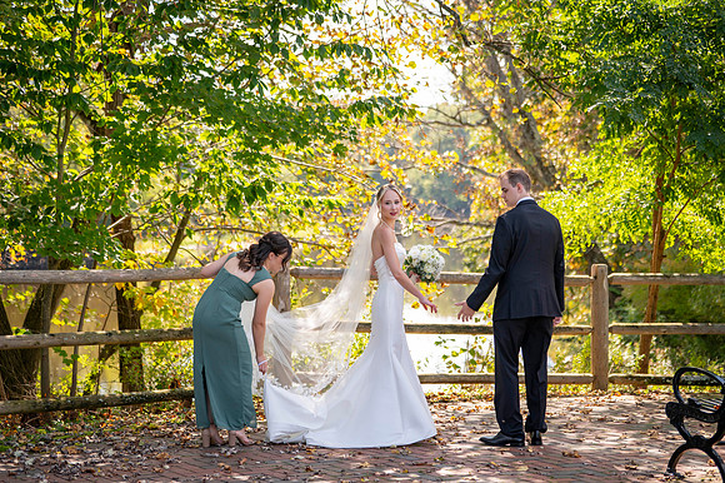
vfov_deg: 18.9
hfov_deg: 28.2
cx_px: 362
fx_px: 1446
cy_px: 242
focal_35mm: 72
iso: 400
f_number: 2.8
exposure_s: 1/1600
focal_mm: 70
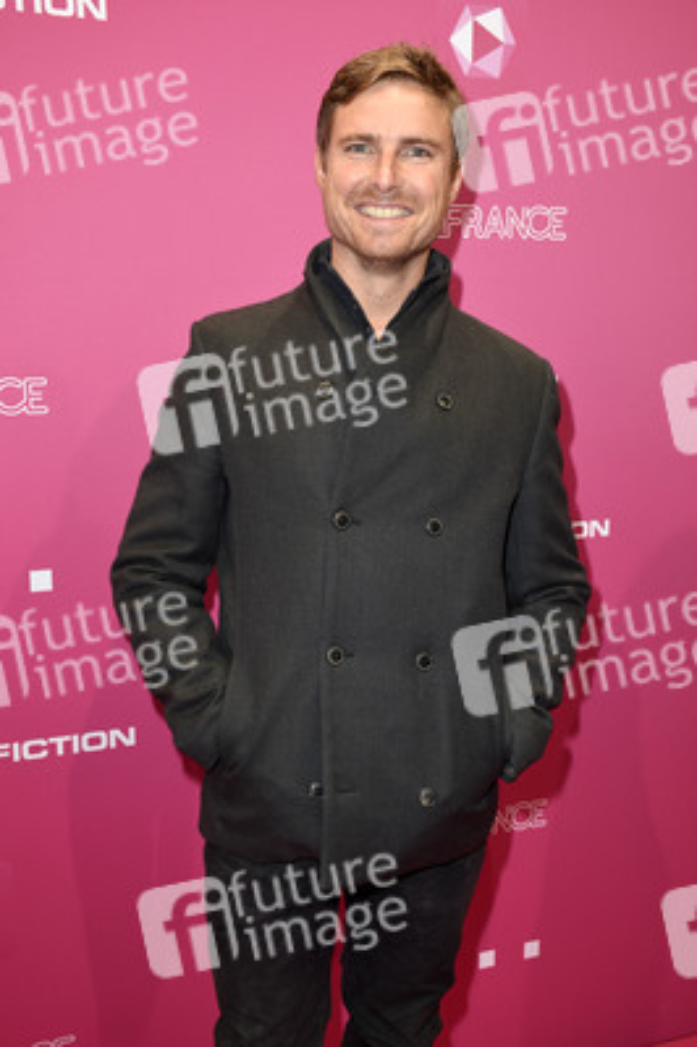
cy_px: 524
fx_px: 1178
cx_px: 348
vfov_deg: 48.0
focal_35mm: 40
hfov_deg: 33.0
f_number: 6.3
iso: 500
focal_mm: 27
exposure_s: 1/160
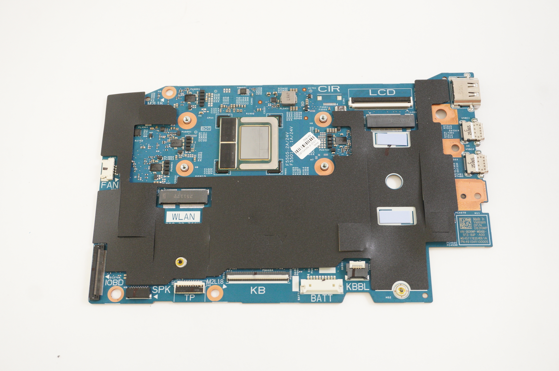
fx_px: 652
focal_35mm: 42
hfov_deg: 46.4
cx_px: 280
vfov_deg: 31.8
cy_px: 186
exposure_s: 1/30
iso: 1000
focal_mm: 28
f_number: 5.6
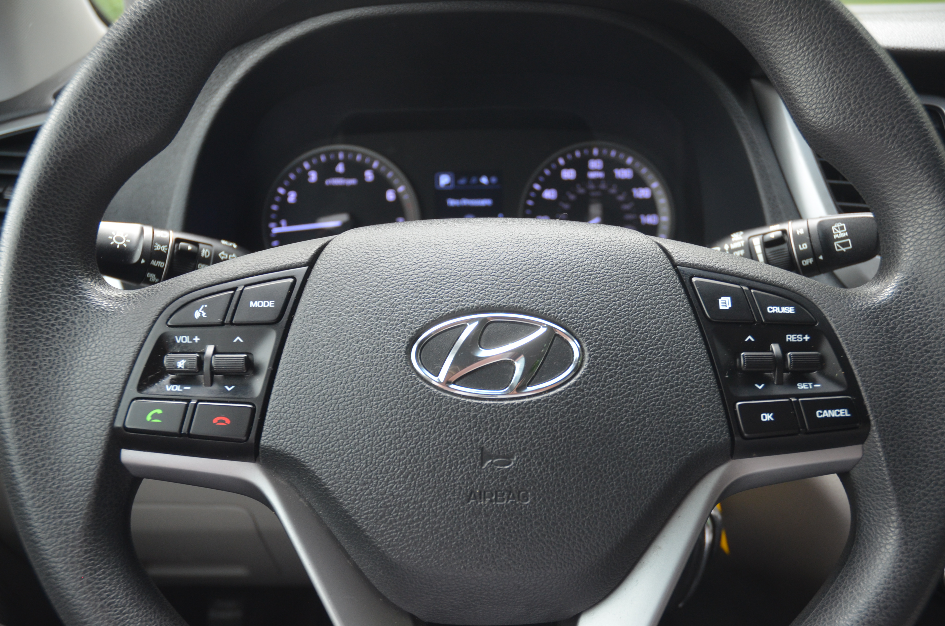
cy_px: 313
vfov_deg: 39.8
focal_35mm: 33
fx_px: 864
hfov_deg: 57.3
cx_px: 472
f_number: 4
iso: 560
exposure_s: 1/60
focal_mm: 22
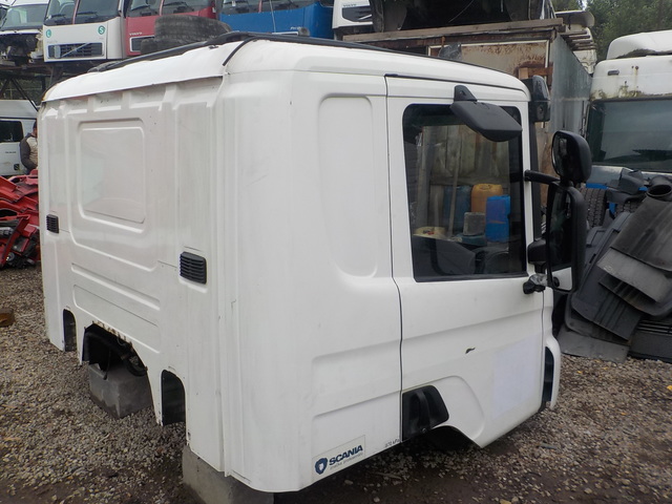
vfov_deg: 46.8
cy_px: 252
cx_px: 336
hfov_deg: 60.0
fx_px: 582
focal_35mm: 30
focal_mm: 4.1
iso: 125
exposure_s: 1/80
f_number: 3.3
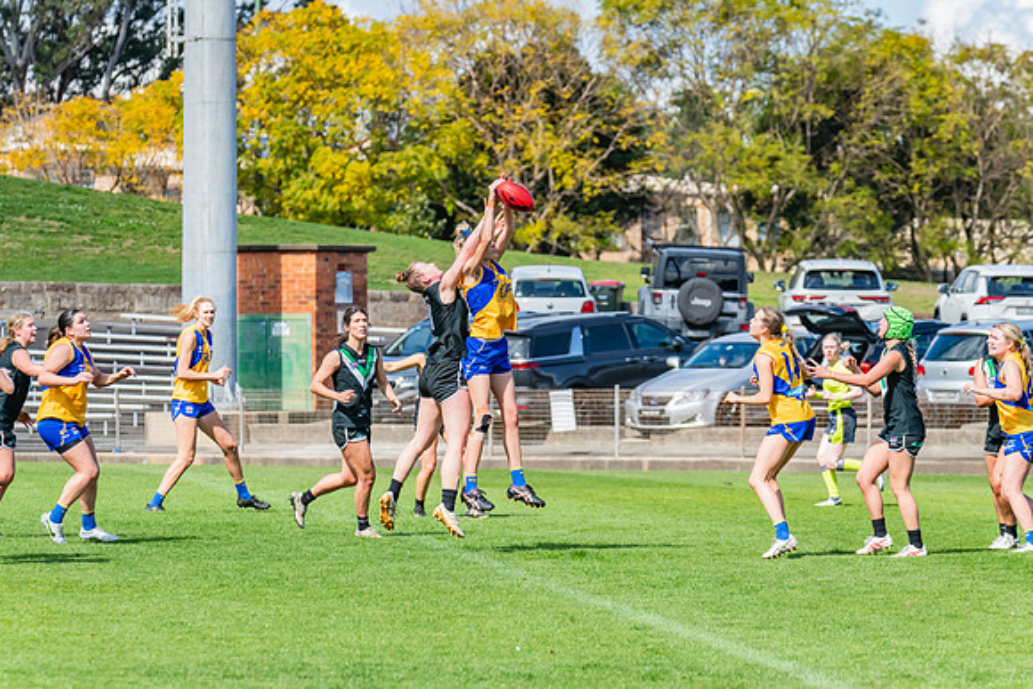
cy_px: 344
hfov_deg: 8.6
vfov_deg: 5.7
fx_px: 6888
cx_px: 516
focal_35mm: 240
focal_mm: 240
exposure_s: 1/1600
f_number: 8
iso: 800
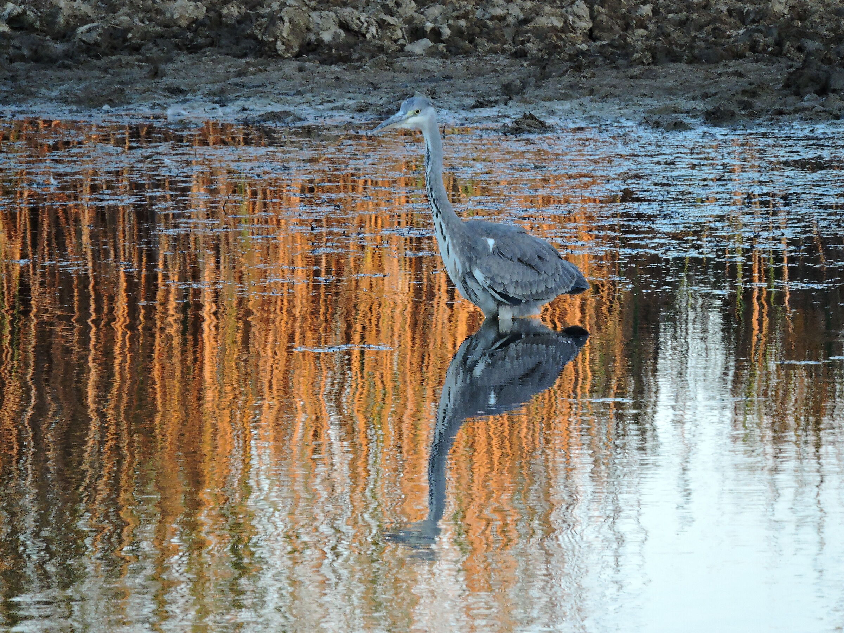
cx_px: 422
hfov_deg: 2.2
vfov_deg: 1.7
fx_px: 21944
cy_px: 316
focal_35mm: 900
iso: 400
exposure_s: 1/200
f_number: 5.6
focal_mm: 161.2
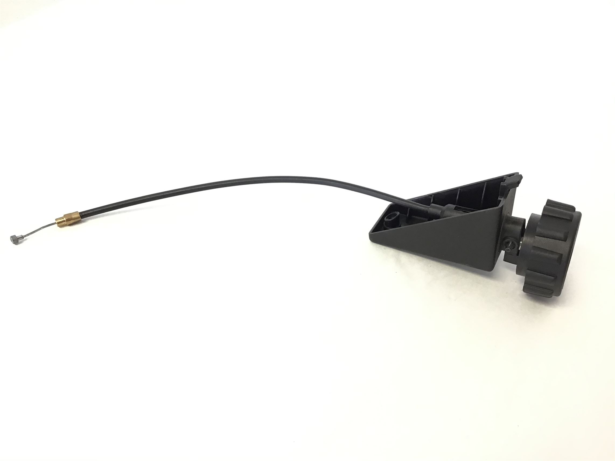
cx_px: 308
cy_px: 230
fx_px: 551
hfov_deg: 58.4
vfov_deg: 45.4
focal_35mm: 31
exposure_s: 1/30
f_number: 2.4
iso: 32
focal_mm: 3.3
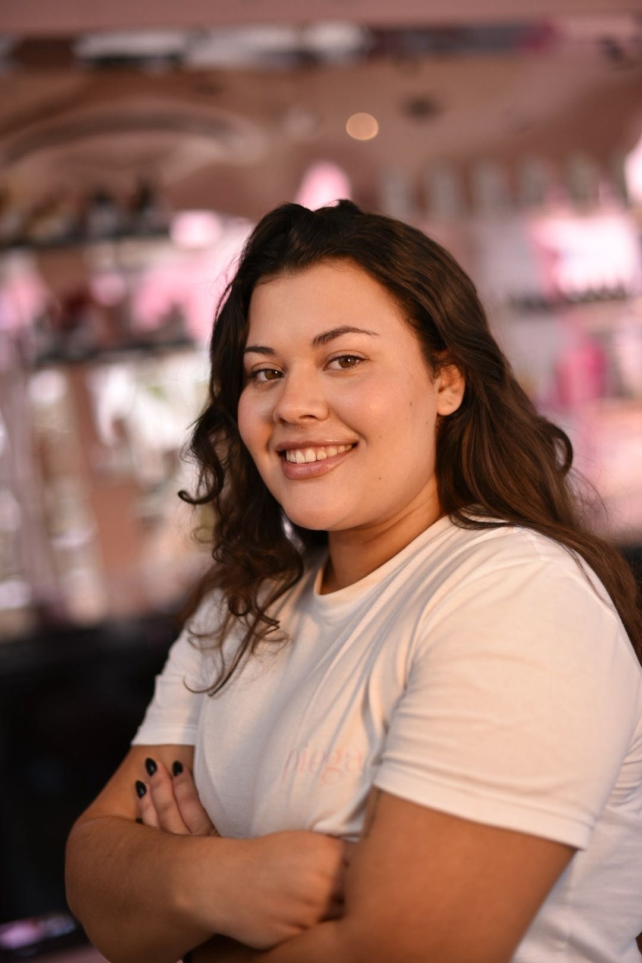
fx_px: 1337
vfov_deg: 39.6
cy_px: 482
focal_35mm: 50
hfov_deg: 27.0
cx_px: 321
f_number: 1.8
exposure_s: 1/800
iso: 100
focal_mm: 50
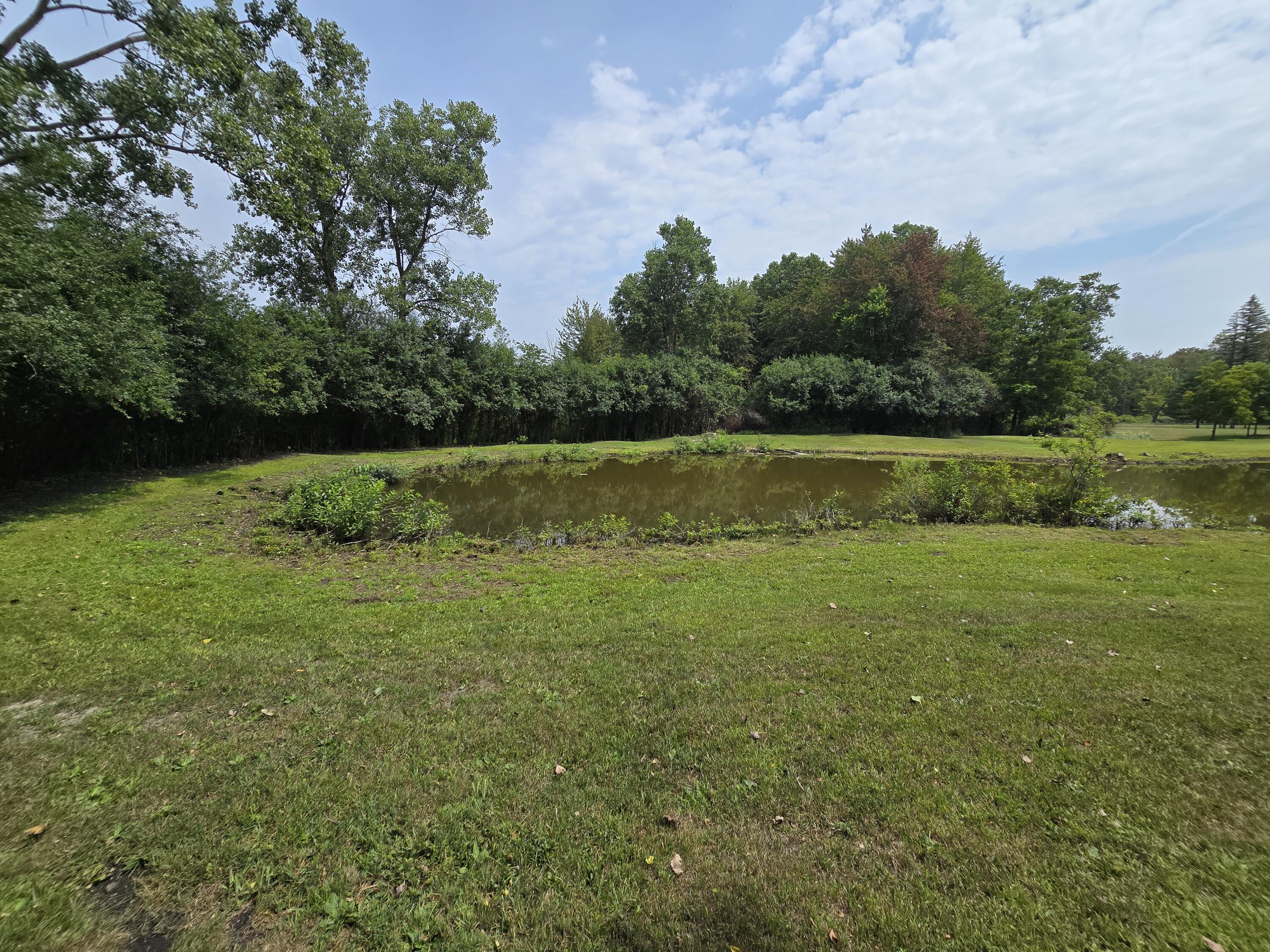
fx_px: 477
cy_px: 476
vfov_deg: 89.9
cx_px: 635
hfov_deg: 106.2
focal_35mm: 13
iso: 50
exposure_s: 1/2921
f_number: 2.2
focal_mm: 2.2
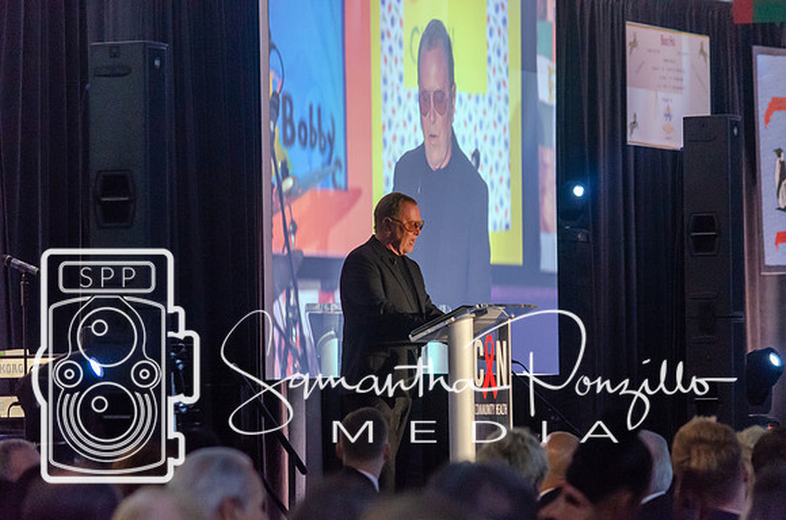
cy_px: 260
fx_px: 4412
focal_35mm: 202
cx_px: 393
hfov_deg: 10.2
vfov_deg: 6.8
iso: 3200
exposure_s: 1/60
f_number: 4.8
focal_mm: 135
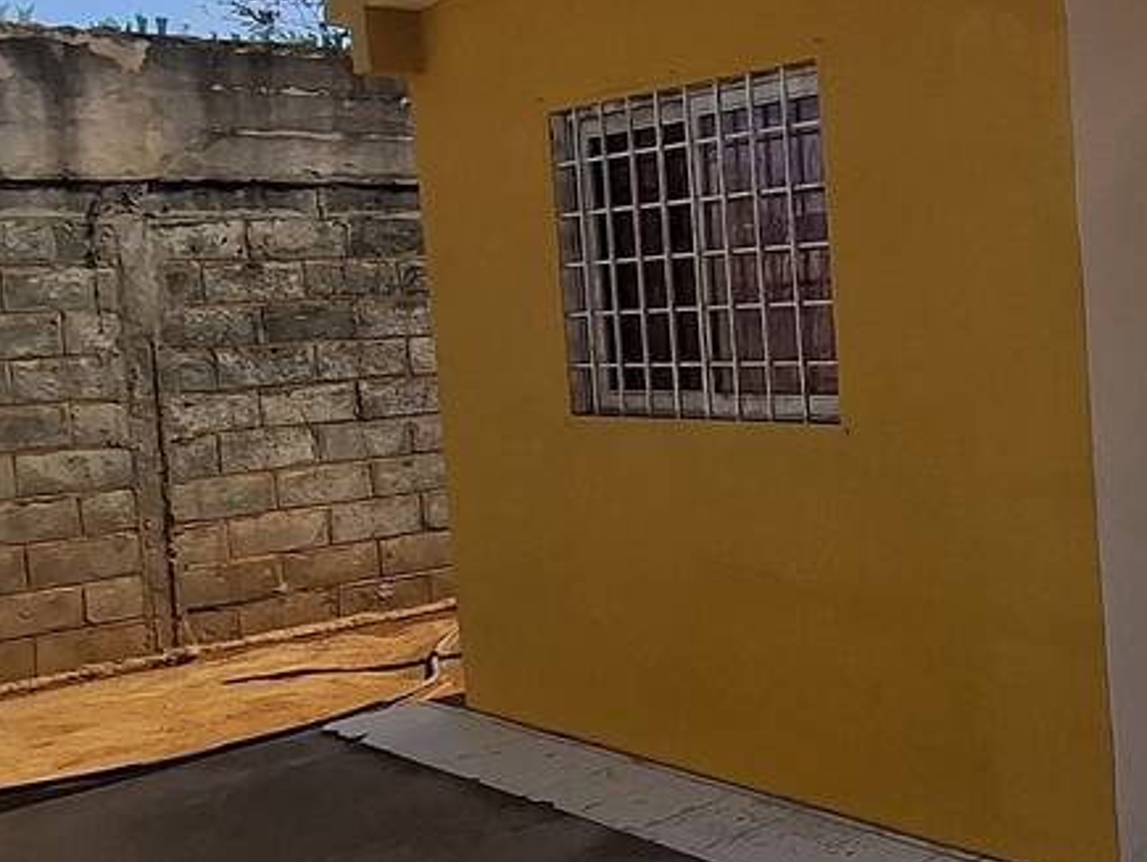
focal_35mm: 43
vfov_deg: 33.6
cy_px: 361
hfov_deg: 33.5
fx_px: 1426
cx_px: 1450
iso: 40
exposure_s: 1/1618
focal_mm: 1.74
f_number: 2.2
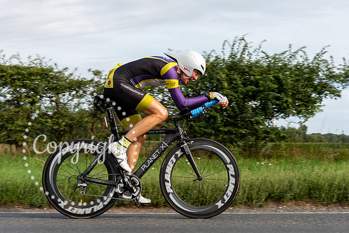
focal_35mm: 73
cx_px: 177
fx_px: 709
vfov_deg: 18.6
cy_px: 100
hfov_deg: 27.6
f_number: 5
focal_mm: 49
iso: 160
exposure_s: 1/640
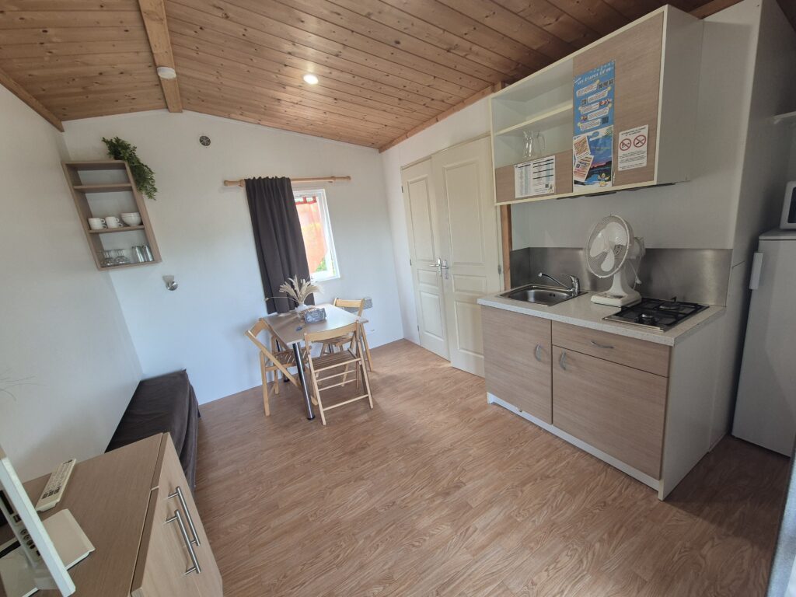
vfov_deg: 89.9
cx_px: 398
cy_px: 298
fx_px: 299
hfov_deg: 106.2
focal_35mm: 13
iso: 80
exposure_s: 1/50
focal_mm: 2.2
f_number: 2.2
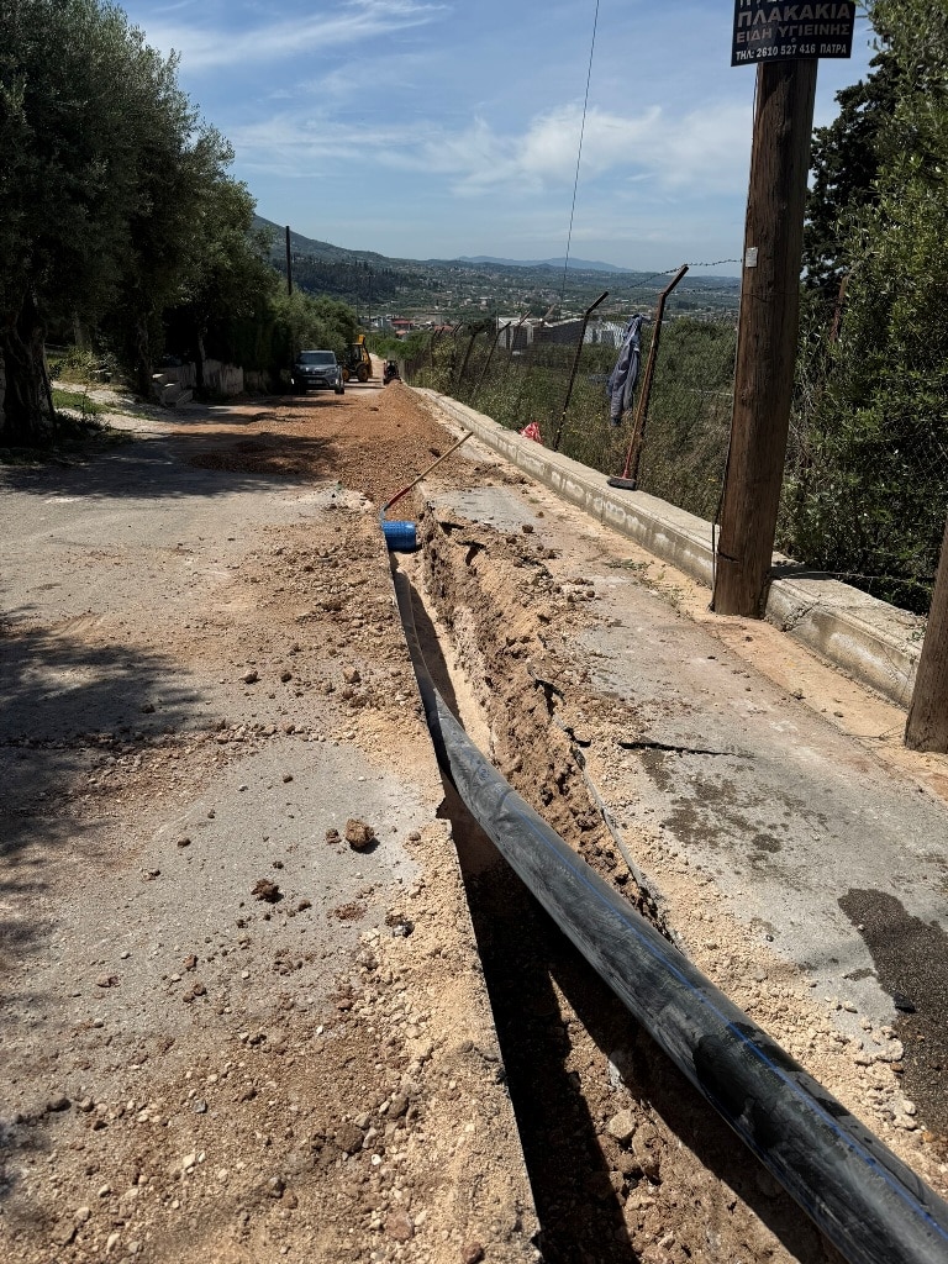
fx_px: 876
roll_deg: -0.3
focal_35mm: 24
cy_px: 632
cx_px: 474
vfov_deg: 71.6
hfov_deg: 56.8
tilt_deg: -19.6
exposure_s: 1/9091
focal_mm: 6.76
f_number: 1.78
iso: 80
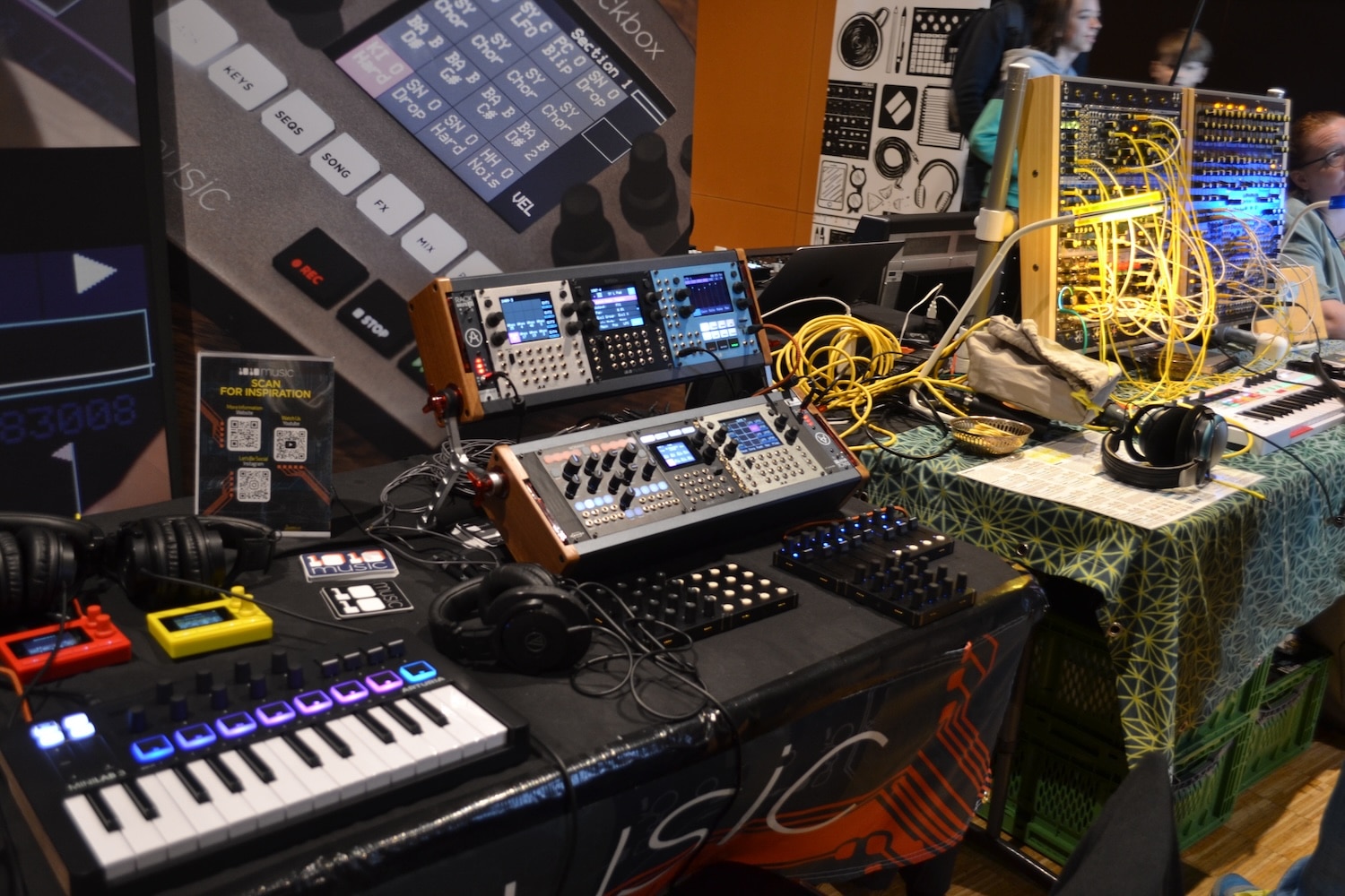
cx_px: 672
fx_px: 1233
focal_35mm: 33
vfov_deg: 40.0
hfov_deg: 57.2
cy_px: 448
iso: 400
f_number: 3.8
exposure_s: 1/15
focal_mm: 22
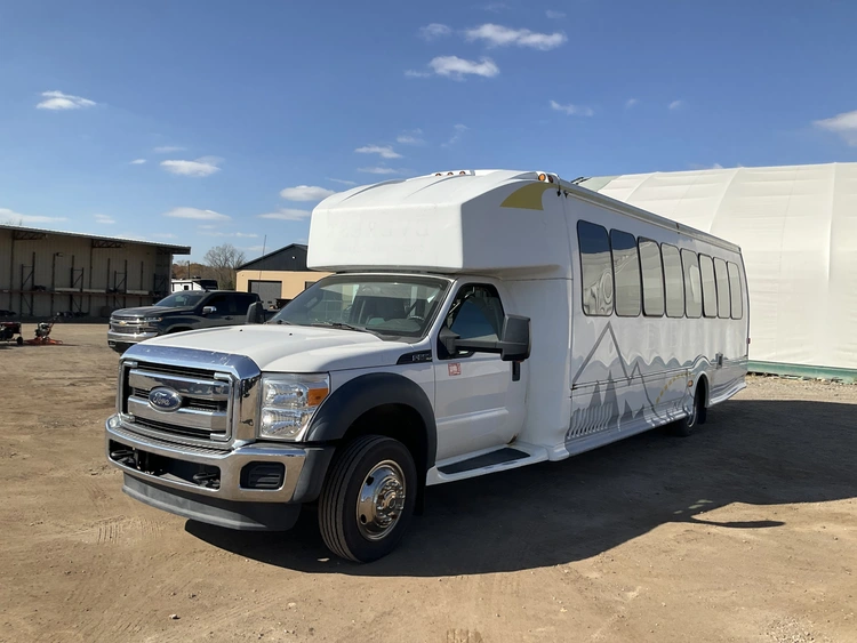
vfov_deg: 48.3
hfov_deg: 61.6
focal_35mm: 29
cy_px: 322
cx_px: 428
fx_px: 718
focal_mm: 3
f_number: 1.8
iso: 25
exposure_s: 1/2227
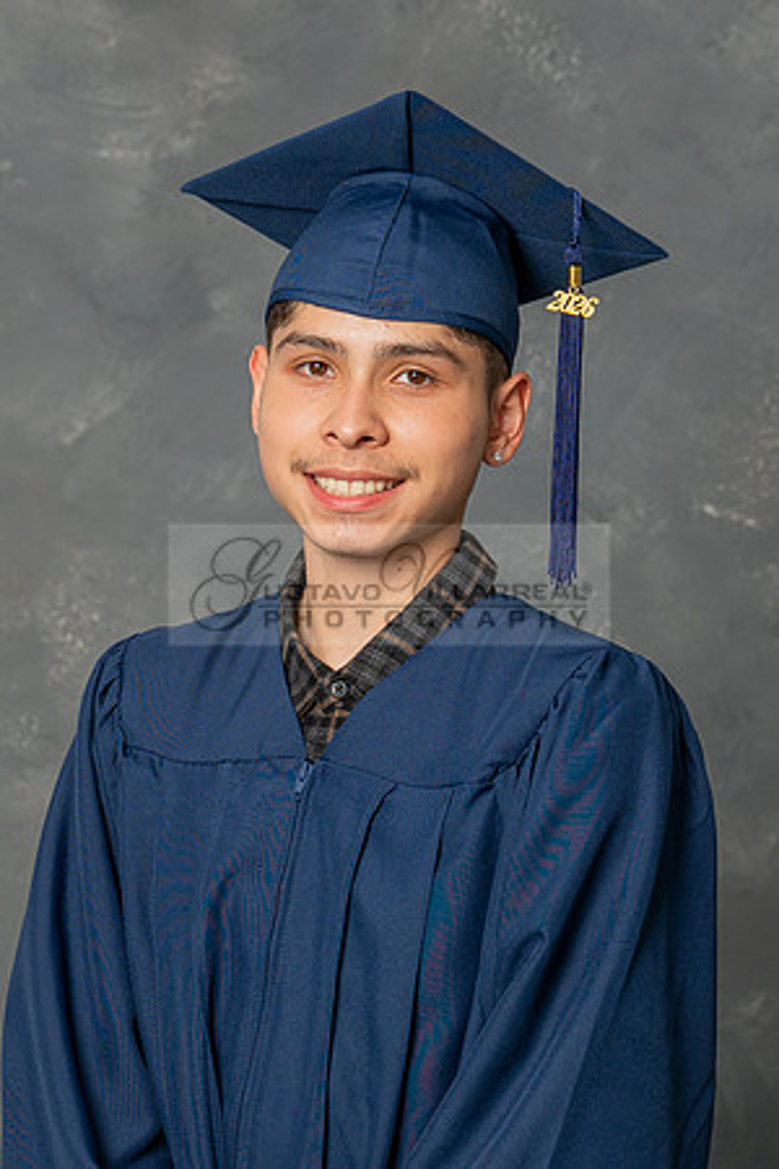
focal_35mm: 135
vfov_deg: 15.2
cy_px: 771
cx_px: 318
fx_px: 4372
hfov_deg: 10.2
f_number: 4.5
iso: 200
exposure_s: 1/200
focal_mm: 51
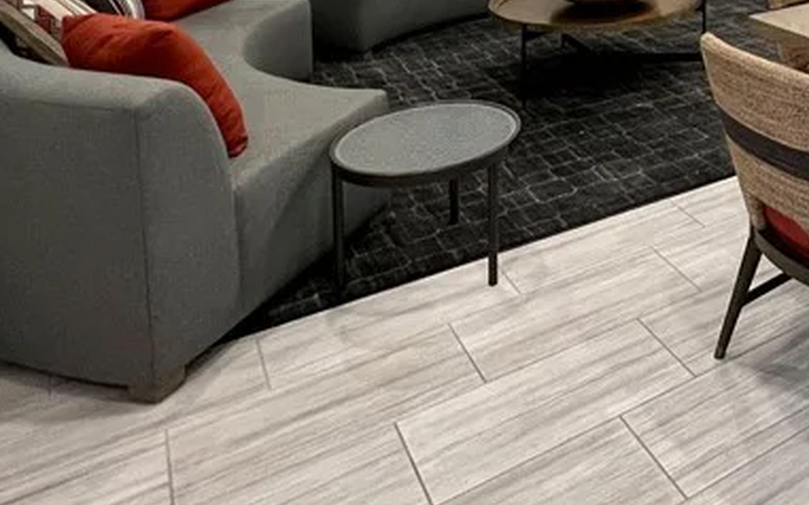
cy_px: -166
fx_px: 816
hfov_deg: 44.2
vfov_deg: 28.0
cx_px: 824
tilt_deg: -3.6
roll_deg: -0.1
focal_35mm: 37
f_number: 1.8
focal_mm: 1.57
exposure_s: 1/60
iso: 250
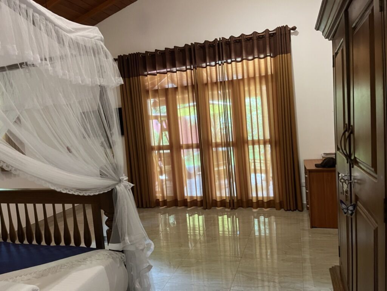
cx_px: 194
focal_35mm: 26
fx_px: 291
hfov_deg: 67.3
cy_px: 146
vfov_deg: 53.1
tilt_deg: -3.4
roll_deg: +5.6
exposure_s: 1/50
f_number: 1.6
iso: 400
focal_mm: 5.1
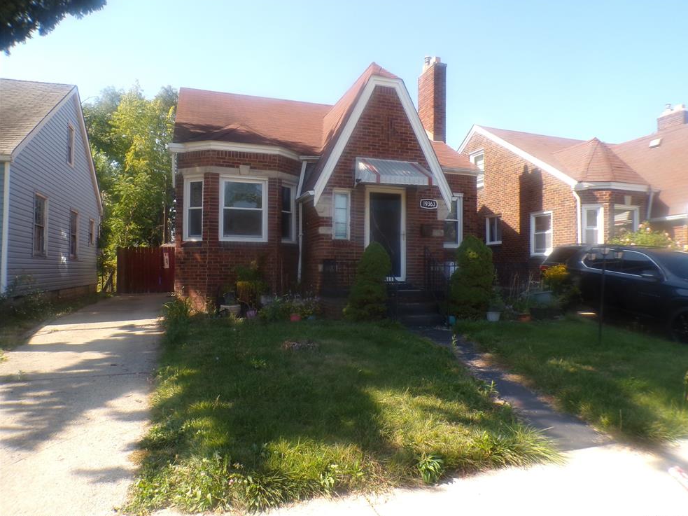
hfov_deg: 69.4
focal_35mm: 25
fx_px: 497
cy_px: 263
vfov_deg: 54.9
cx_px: 358
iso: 100
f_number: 5.8
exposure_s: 1/120
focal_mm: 4.3
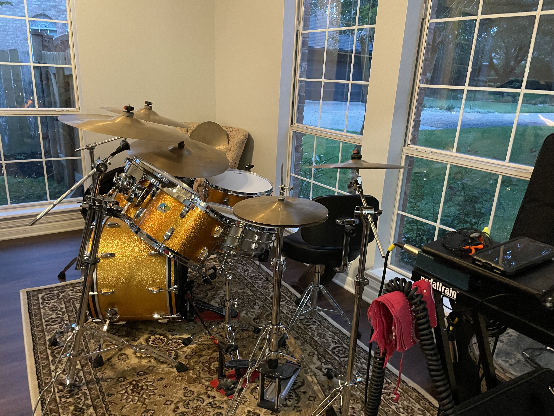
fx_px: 416
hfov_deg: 67.3
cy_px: 208
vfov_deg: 53.1
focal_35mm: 26
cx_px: 277
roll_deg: -3.3
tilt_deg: -19.1
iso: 640
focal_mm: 4.2
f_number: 1.6
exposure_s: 1/30
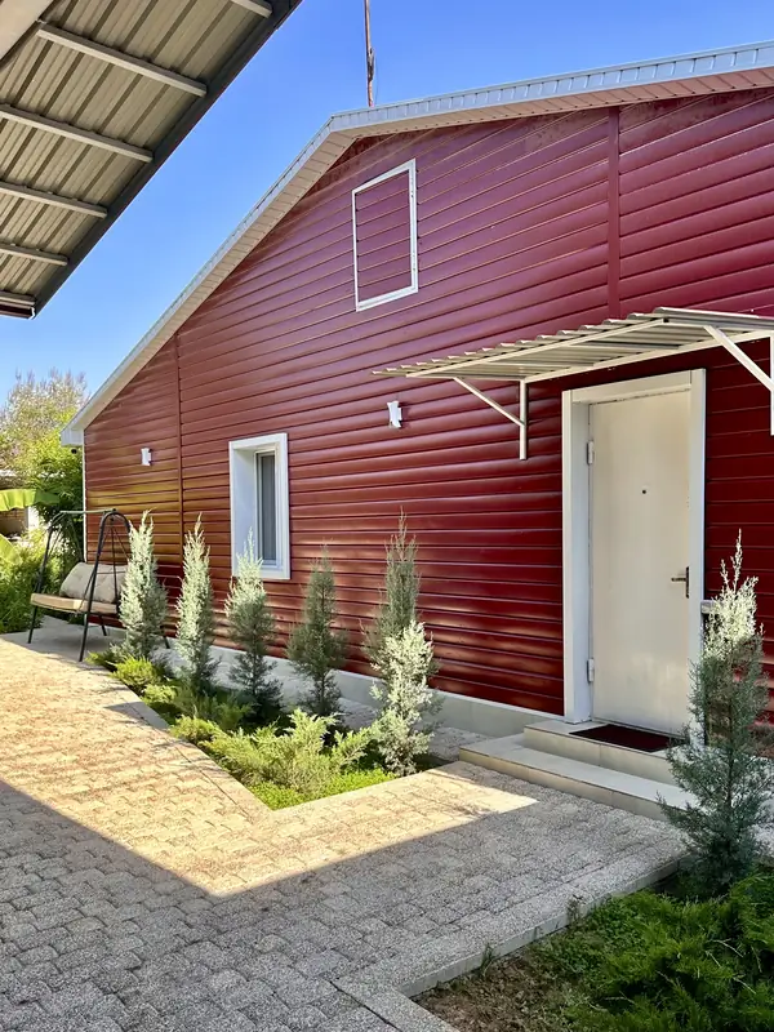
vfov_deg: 71.6
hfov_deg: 56.8
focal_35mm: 24
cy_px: 516
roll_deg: +0.0
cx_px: 387
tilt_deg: -0.4
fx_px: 716
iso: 80
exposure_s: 1/952
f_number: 1.78
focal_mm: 6.86
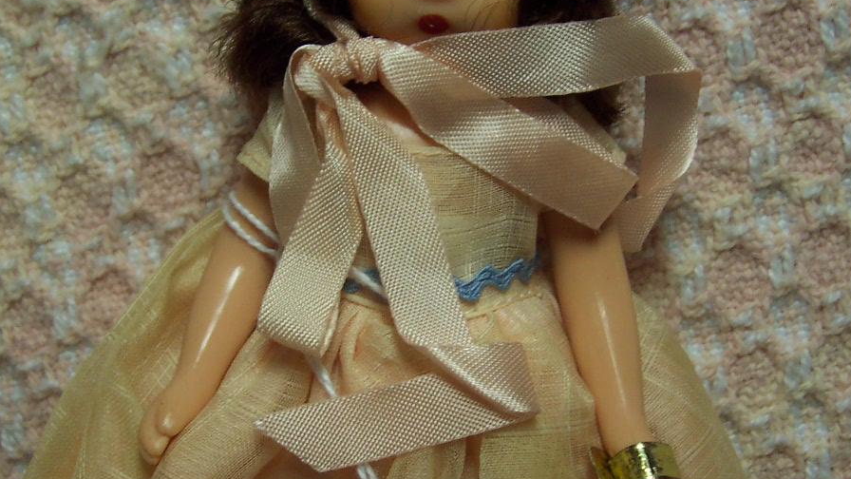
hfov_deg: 38.5
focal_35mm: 54
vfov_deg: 22.2
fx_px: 1219
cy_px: 267
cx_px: 426
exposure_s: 1/90
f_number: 2.8
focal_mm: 5.6
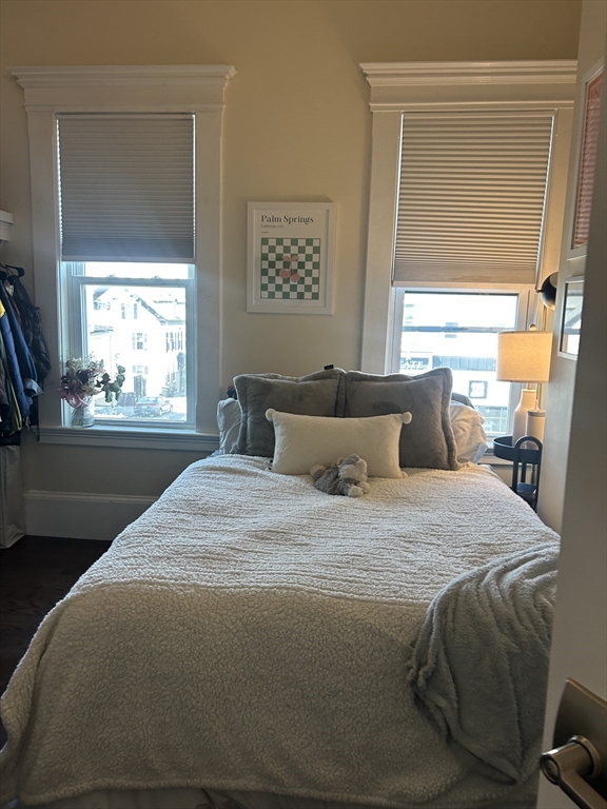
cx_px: 304
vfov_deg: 67.3
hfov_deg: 53.1
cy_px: 404
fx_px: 608
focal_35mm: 26
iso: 125
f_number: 1.5
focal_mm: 5.7
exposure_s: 1/120
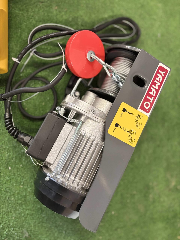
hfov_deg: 53.1
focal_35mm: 26
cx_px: 90
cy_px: 120
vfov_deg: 67.3
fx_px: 180
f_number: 1.6
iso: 400
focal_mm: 5.96
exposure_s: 1/50
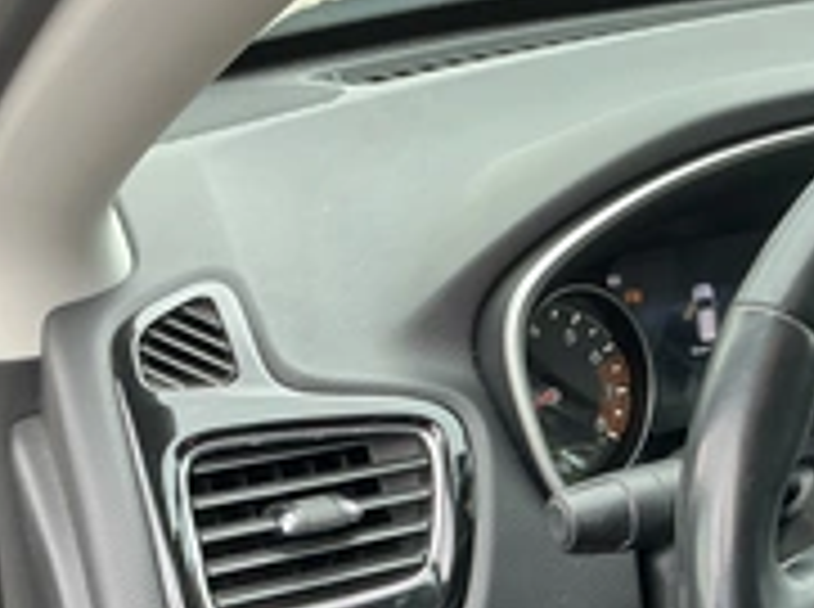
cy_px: 509
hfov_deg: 30.6
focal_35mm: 62
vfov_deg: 23.1
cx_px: 625
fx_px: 1455
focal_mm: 3
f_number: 1.8
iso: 50
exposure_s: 1/122
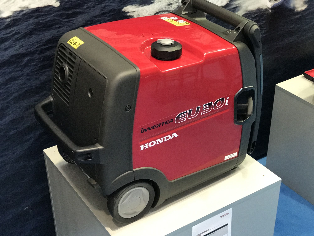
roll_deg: +1.2
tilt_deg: -32.8
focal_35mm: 57
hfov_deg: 33.8
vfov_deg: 25.7
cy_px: 118
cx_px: 157
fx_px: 517
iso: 320
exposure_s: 1/50
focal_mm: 6.6
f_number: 2.8
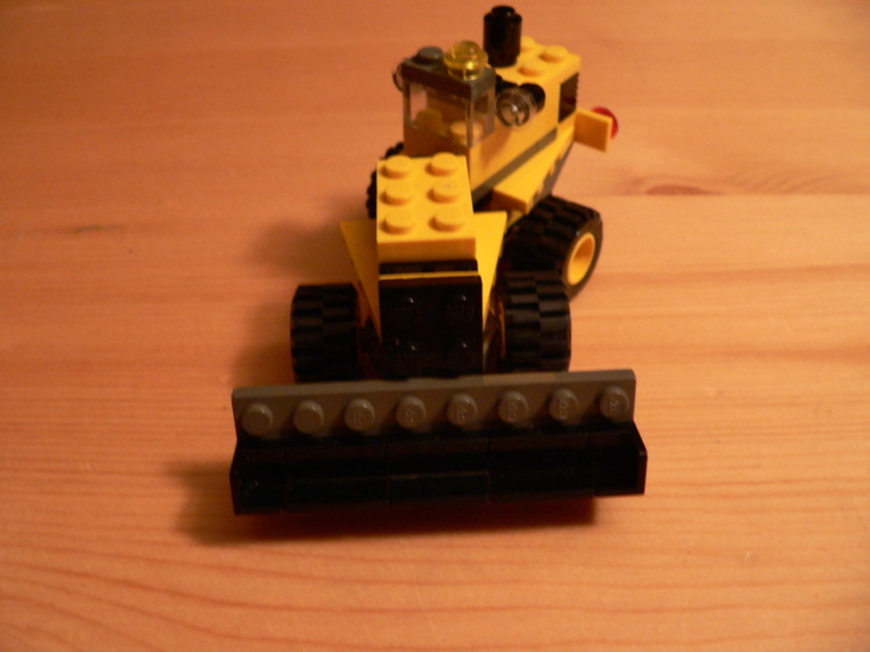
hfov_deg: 51.4
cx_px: 435
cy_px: 326
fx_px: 905
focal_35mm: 36
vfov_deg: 39.7
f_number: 2.8
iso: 200
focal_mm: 6
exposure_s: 1/4
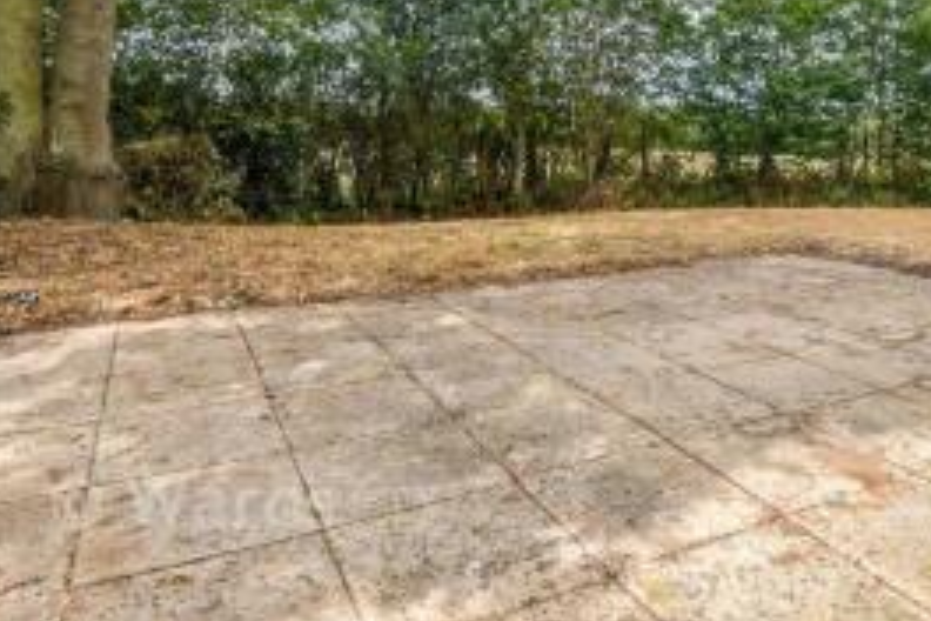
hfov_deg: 66.1
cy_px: 118
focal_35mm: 27
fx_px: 698
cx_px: 596
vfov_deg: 45.3
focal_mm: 10
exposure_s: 1/200
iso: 160
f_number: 8
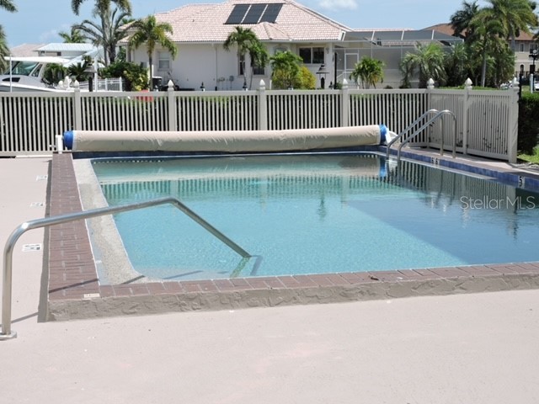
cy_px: 202
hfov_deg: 32.2
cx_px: 270
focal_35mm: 60
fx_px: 934
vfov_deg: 24.4
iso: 100
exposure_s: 1/800
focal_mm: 10.7
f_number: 4.2
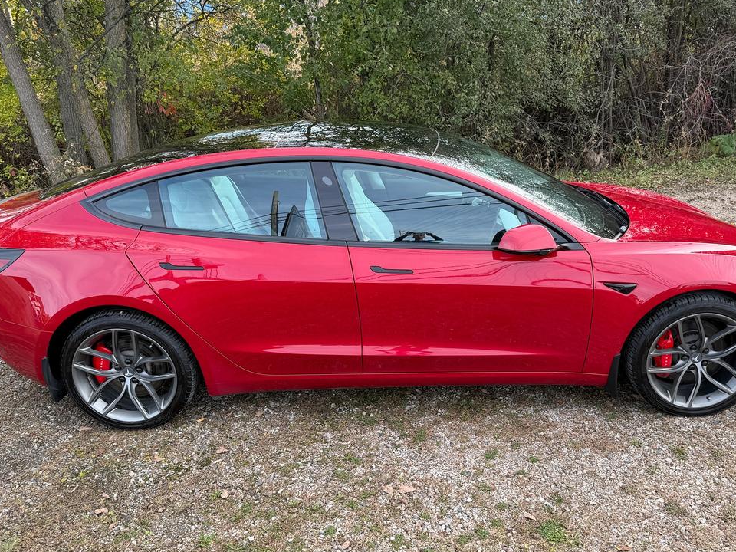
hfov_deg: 56.7
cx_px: 412
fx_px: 680
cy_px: 286
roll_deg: +1.8
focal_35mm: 32
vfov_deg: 44.2
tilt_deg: -20.5
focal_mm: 6.76
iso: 80
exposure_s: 1/401
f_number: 1.78
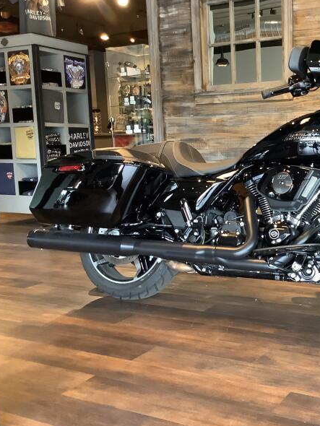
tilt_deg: -8.6
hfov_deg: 32.8
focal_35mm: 42
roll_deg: +1.9
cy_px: 214
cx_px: 281
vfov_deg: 44.8
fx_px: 517
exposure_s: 1/50
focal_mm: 3.3
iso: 250
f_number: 2.4
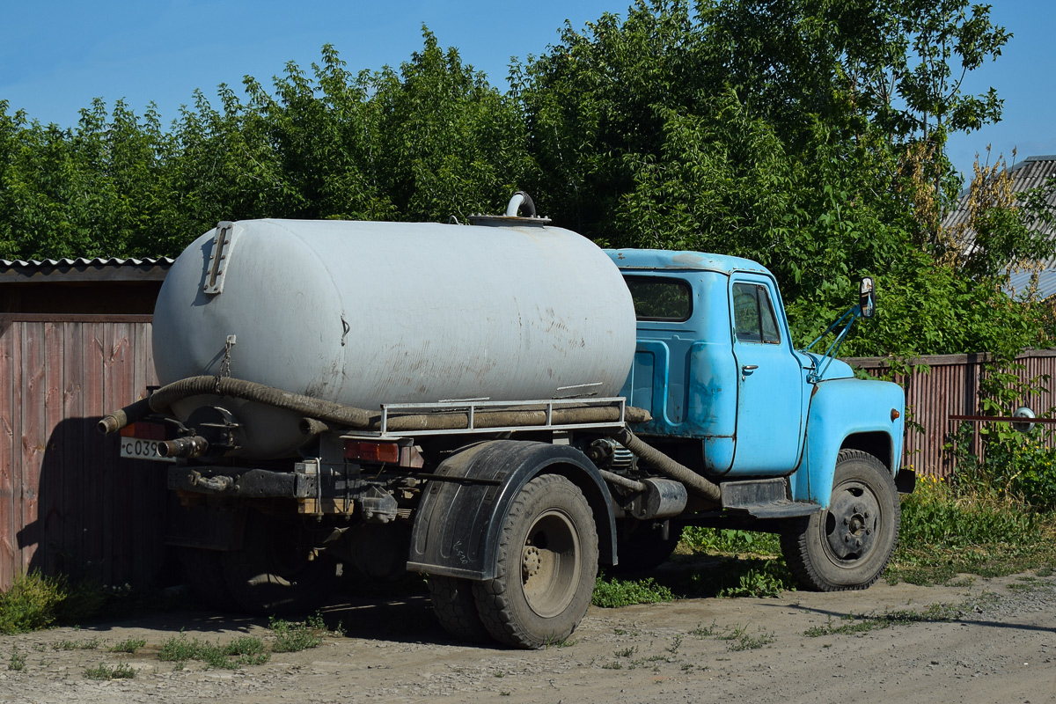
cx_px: 528
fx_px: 1848
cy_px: 352
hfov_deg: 31.9
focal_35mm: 63
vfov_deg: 21.6
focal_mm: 42
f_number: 5.6
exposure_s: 1/1000
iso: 100
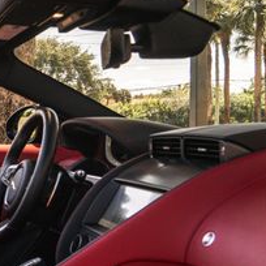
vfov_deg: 26.8
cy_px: 164
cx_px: -142
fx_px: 556
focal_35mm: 64
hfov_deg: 21.9
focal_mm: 24
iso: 640
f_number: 7.1
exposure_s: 1/160
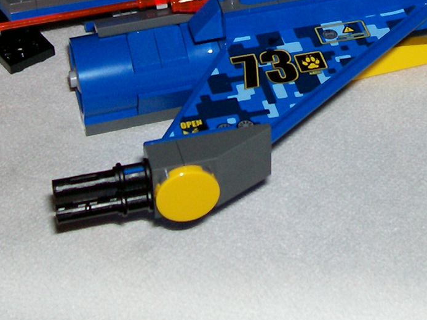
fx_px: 1529
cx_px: 295
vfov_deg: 11.7
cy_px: -65
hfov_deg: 15.9
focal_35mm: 124
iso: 80
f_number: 2.9
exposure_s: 1/68.5
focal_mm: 7
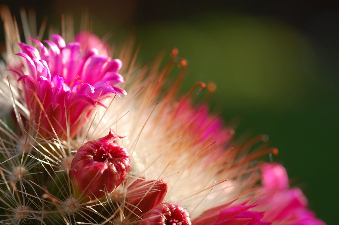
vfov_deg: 8.7
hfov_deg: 13.1
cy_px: 112
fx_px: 1482
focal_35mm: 158
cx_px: 170
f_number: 10
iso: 200
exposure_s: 1/100
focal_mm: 105
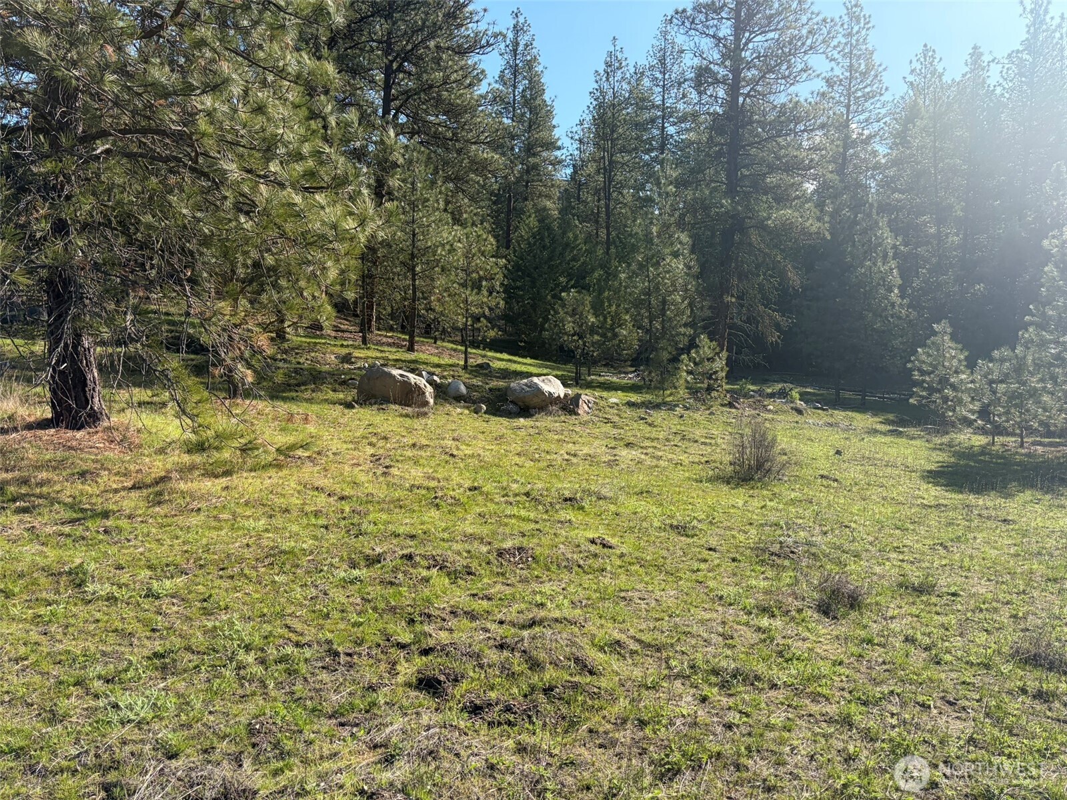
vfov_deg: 53.1
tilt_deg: +1.2
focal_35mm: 26
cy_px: 400
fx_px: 801
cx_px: 534
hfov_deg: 67.3
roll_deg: -1.0
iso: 64
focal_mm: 5.96
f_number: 1.6
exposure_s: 1/1799
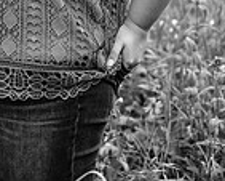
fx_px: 1399
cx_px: 41
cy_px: -93
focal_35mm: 210
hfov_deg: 9.2
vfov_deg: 7.2
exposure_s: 1/250
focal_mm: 70
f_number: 2.8
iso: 320
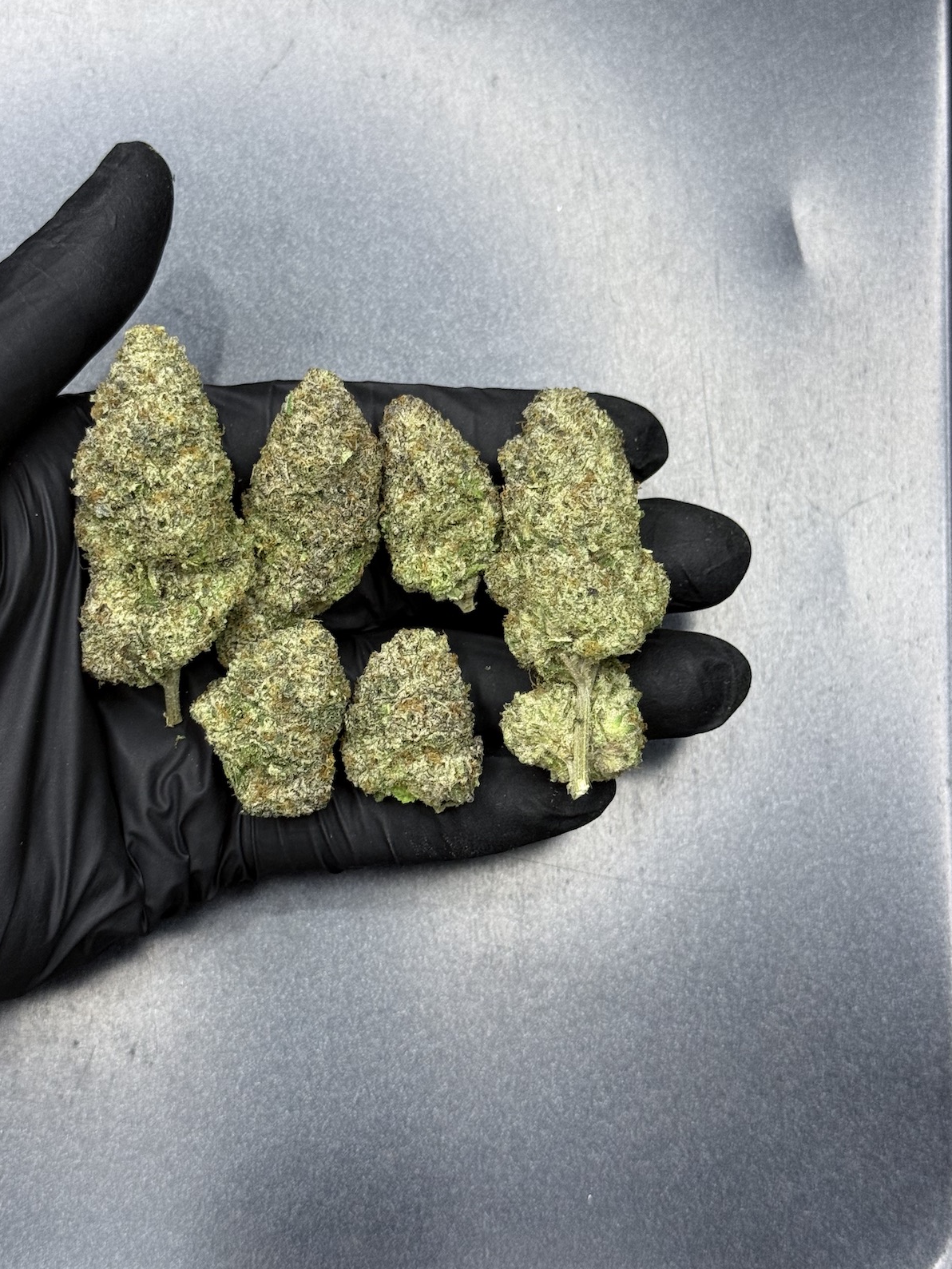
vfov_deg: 33.2
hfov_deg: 25.2
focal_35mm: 58
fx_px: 2127
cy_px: 578
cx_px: 407
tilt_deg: -82.0
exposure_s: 1/50
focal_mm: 6.76
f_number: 1.78
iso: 100
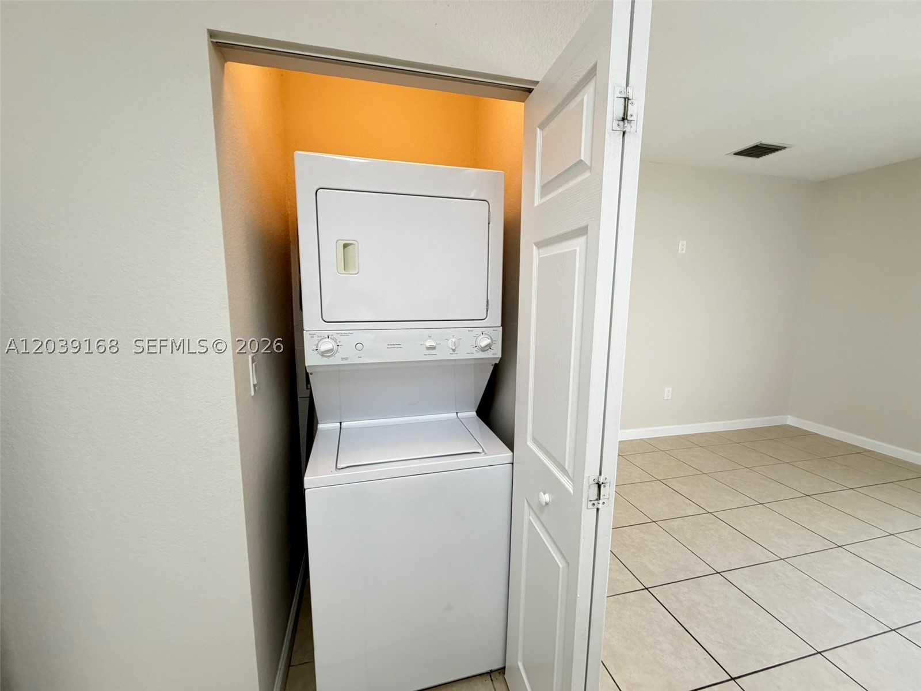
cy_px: 346
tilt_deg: -7.3
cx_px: 460
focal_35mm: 14
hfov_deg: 102.1
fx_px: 372
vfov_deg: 85.7
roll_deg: -0.7
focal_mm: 2.22
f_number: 2.2
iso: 250
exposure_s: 1/60
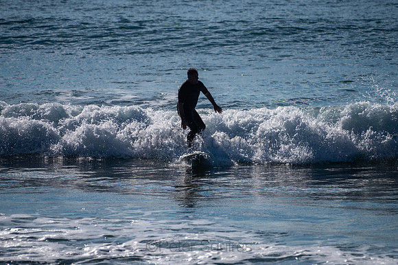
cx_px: 203
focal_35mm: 599
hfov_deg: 3.4
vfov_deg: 2.3
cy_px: 130
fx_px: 6619
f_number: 5.6
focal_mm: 500
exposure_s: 1/1250
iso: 31
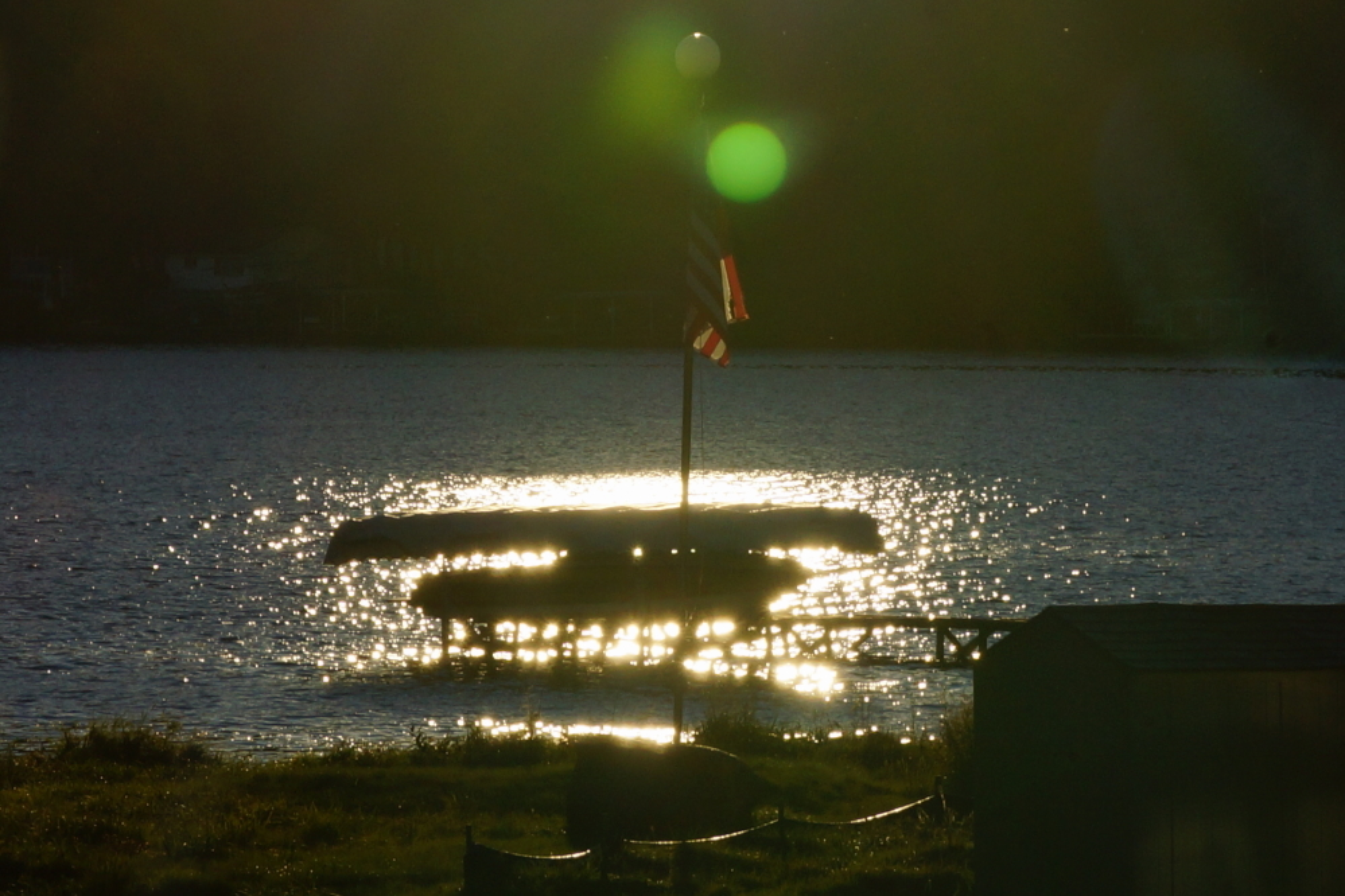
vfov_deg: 18.2
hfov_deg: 27.0
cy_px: 448
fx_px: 2802
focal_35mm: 75
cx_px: 672
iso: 100
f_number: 13
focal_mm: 50
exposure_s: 1/200
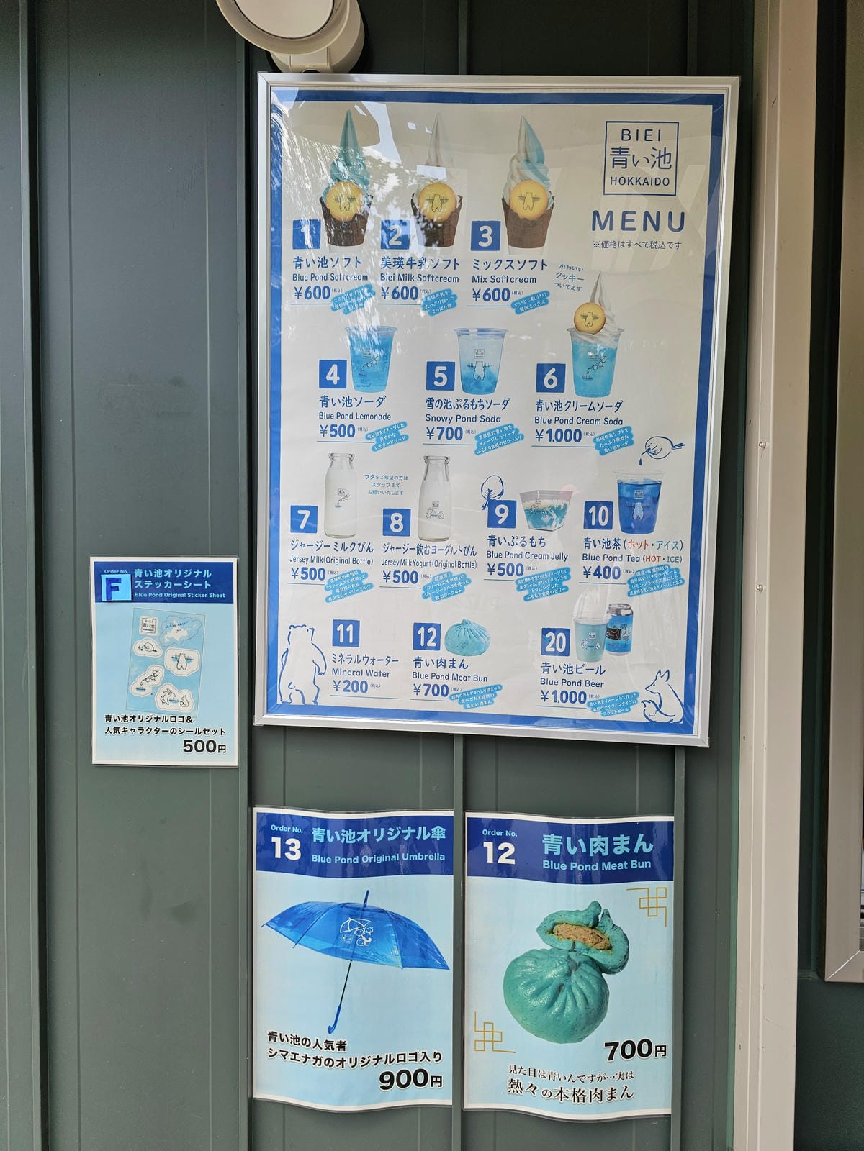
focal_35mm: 23
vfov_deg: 73.9
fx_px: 765
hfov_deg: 58.9
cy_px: 576
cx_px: 432
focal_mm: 6.3
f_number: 1.7
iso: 16
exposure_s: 1/253
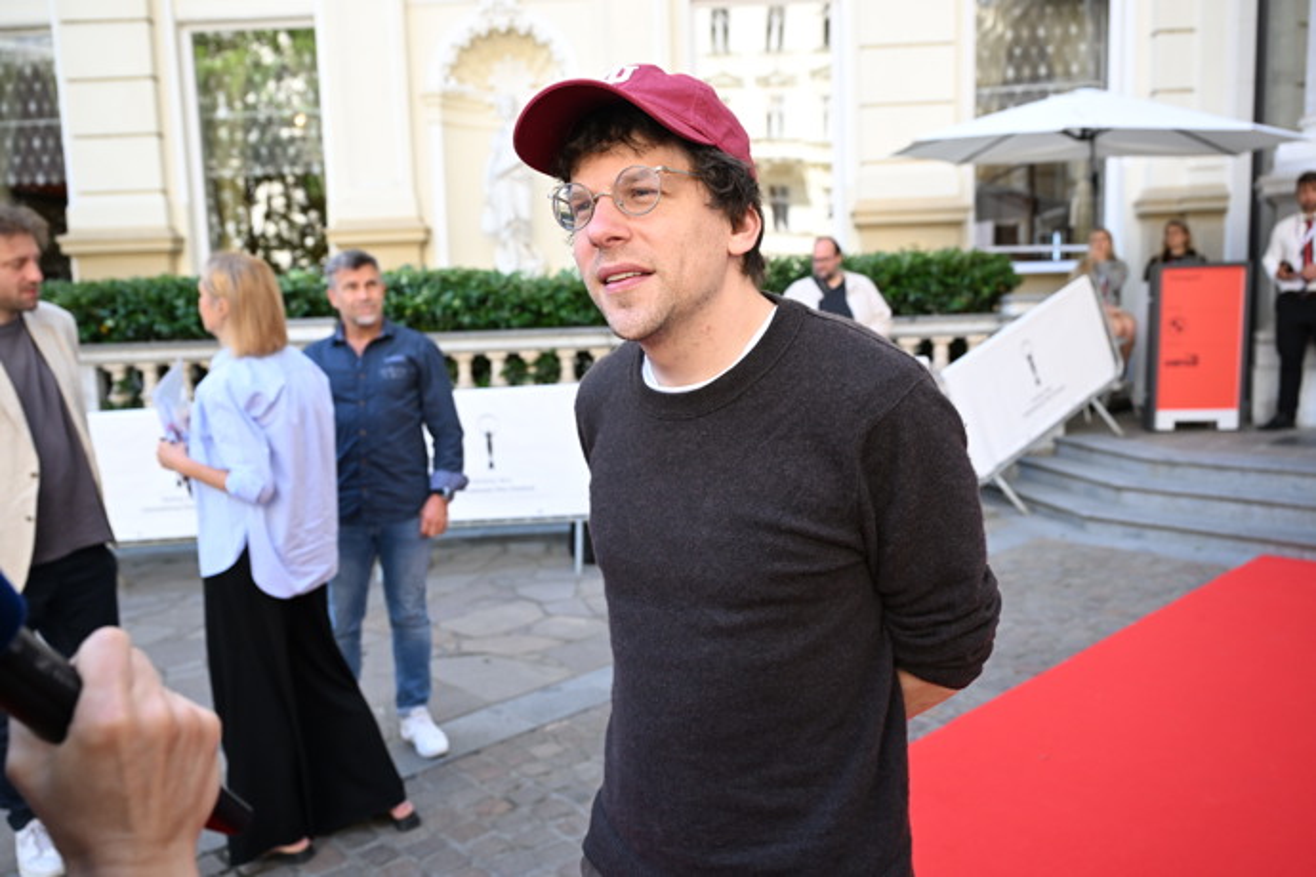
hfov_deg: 62.8
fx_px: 1078
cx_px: 658
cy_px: 438
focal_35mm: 30
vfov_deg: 44.3
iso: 1250
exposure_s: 1/800
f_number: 4.5
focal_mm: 29.5
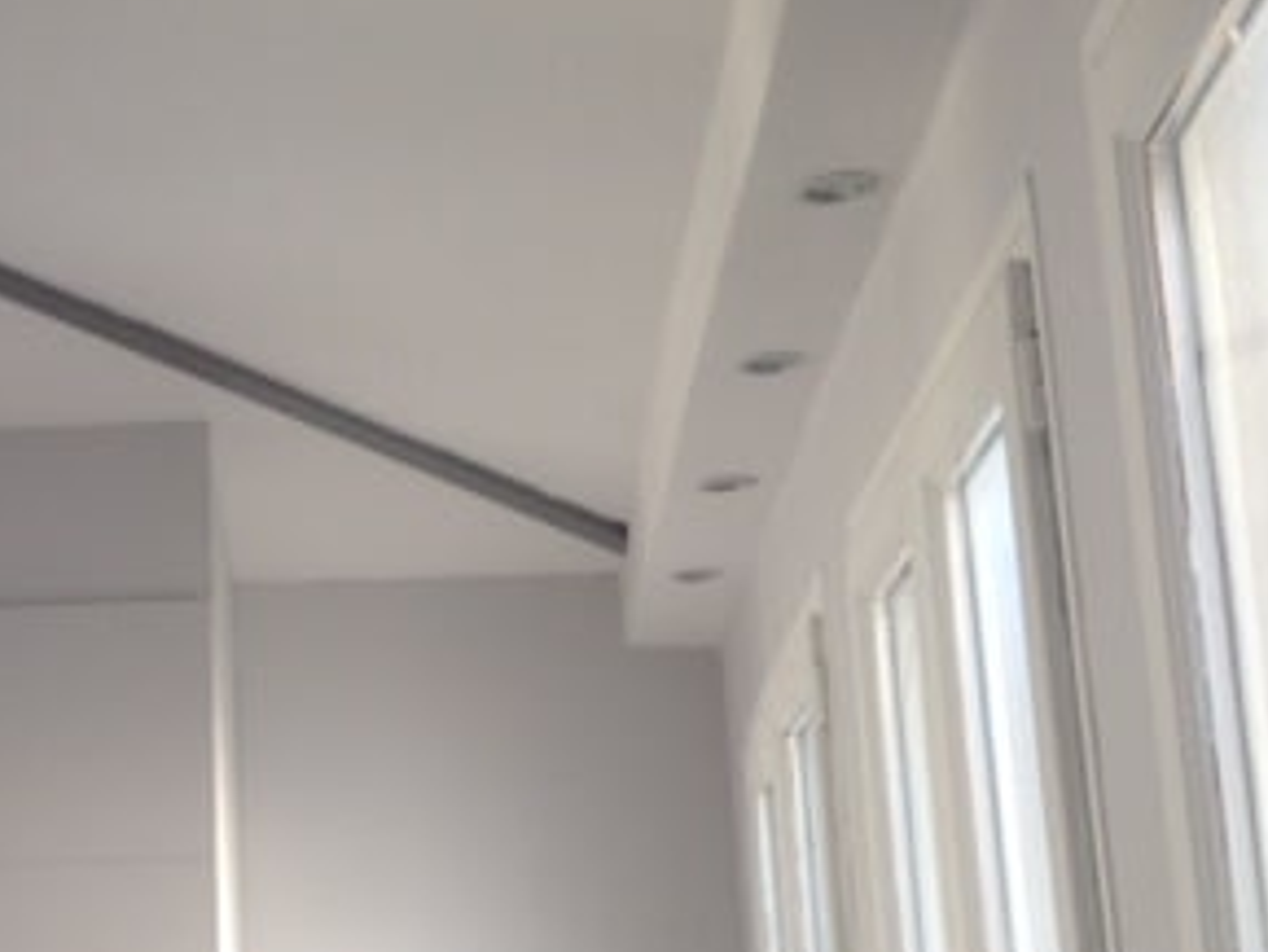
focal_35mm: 73
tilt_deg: +11.1
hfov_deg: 25.3
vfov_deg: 20.1
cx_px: -13
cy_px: 667
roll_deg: +0.2
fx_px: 2675
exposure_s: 1/60
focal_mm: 4.12
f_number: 2.4
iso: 50
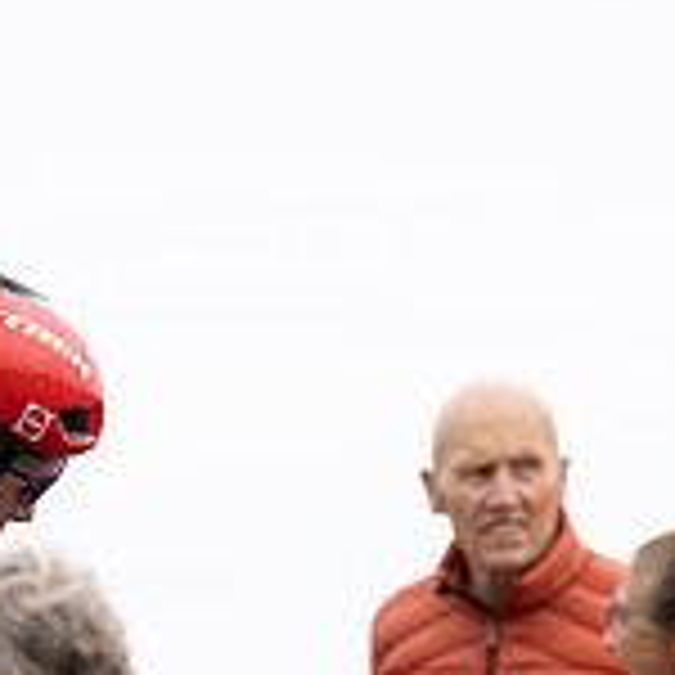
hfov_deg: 4.5
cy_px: 664
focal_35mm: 391
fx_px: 8626
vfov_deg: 4.5
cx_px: -261
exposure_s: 1/1000
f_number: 3.5
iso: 320
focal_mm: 119
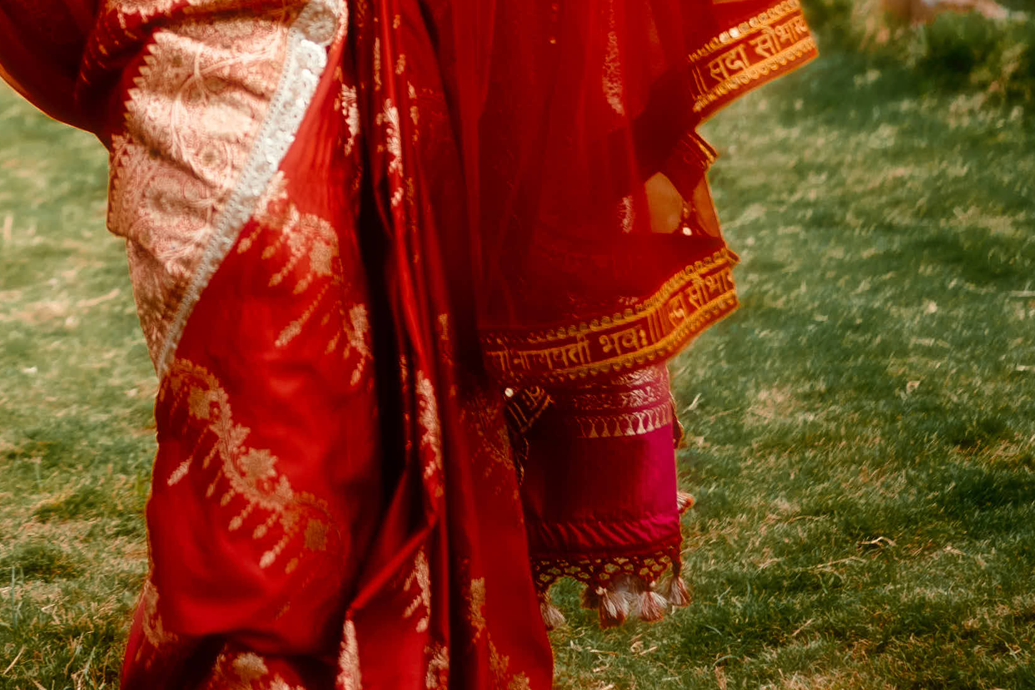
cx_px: -234
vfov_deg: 10.3
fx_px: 3650
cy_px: -436
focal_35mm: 127
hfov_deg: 15.5
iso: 100
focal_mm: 35
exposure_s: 1/1600
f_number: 1.4
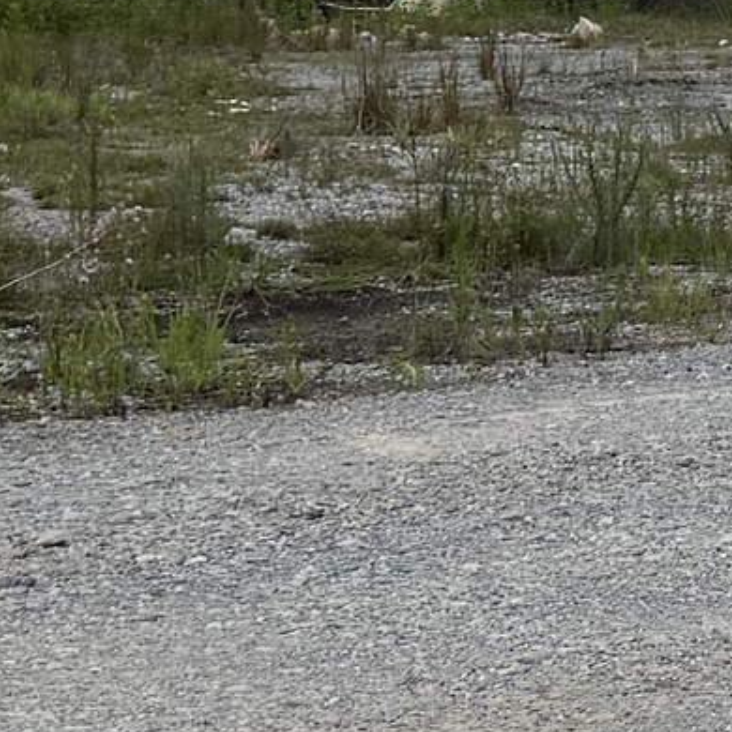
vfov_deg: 10.4
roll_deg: +0.2
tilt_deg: -2.2
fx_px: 3995
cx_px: 1376
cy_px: 96
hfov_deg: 9.8
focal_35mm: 167
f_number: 1.78
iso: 80
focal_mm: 6.76
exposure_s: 1/6173
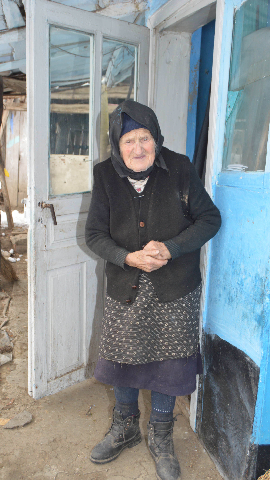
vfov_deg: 49.4
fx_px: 522
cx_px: 115
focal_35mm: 41
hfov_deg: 29.0
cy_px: 241
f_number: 5.6
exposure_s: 1/125
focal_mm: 26
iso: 280
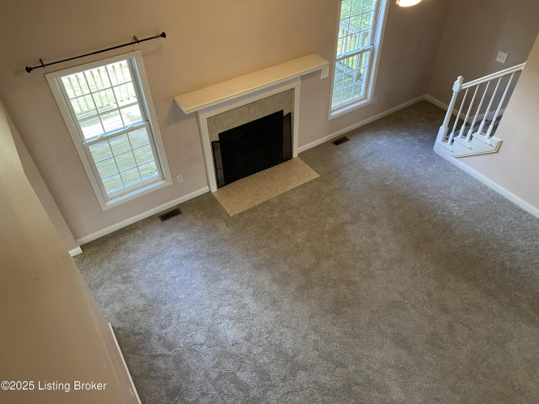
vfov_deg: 53.0
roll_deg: +3.3
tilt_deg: -44.2
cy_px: 202
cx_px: 270
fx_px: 405
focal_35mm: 26
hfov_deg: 67.3
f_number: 1.8
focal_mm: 4.25
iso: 100
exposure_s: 1/60
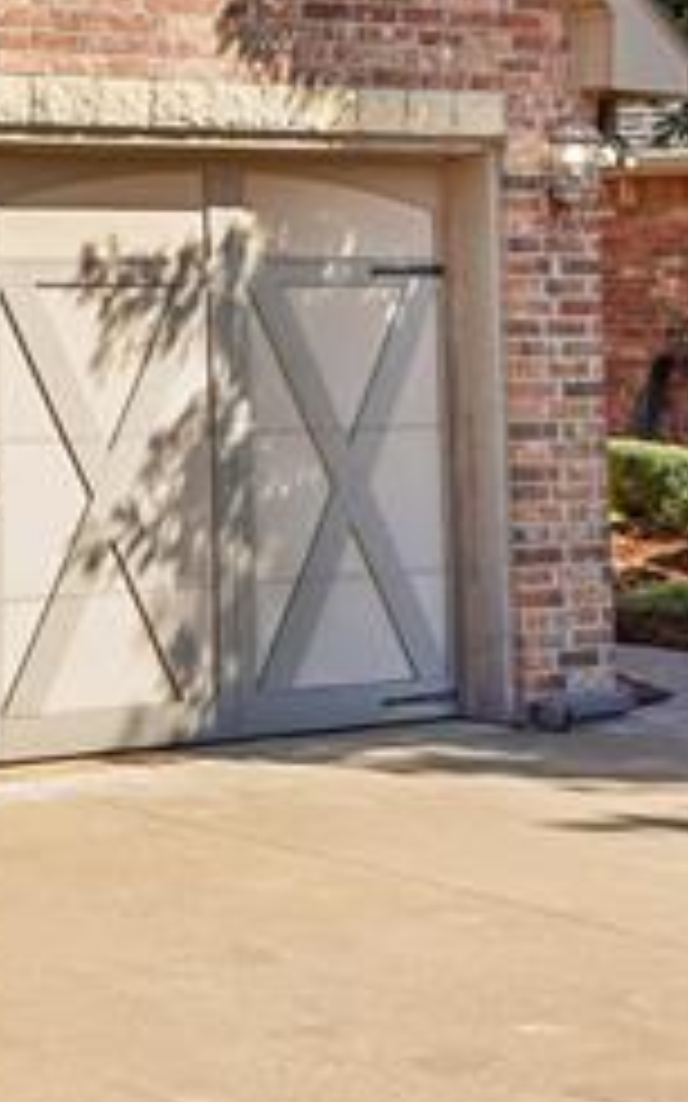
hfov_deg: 11.6
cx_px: -645
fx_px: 3062
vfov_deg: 19.9
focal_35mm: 102
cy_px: 40
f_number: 8
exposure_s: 1/320
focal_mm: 24
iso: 100
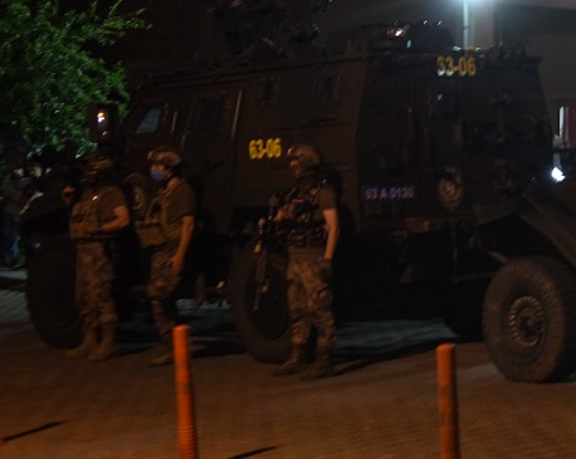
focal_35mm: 92
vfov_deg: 16.7
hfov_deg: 19.8
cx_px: 654
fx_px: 1567
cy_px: 194
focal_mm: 28
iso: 320
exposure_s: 1/13
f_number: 4.5
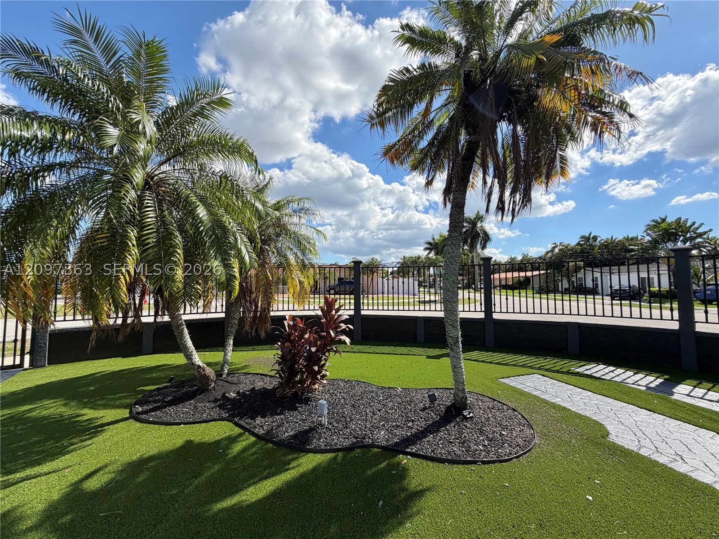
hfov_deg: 102.1
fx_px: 291
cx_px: 360
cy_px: 270
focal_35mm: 14
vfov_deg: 85.7
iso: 20
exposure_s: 1/928
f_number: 2.2
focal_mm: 2.22
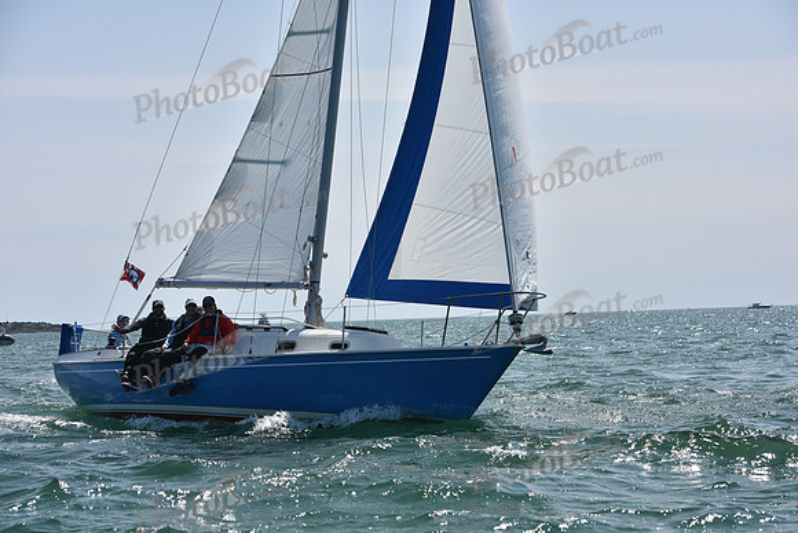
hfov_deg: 23.6
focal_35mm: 86
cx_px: 399
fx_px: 1907
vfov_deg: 15.9
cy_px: 266
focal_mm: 86
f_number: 6.3
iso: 320
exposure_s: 1/800
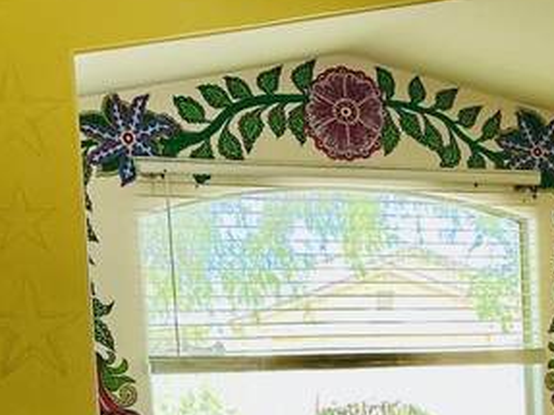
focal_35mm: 107
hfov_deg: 17.9
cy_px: 527
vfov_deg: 13.4
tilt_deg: -5.1
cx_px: 550
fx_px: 1712
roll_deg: +1.8
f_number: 1.78
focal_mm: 6.86
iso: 100
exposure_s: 1/120
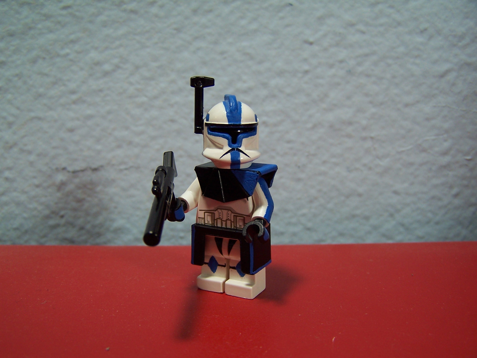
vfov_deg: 37.7
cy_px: 179
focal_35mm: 38
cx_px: 238
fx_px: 524
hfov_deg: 49.0
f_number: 2.8
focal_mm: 6.3
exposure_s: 1/30
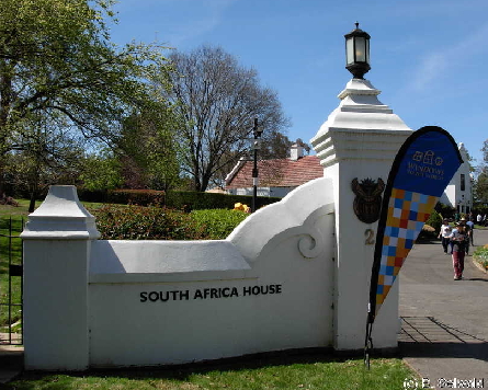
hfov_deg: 45.8
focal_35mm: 40
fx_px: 578
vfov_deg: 37.3
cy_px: 194
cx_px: 253
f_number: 4.9
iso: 79
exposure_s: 1/512
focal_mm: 6.3
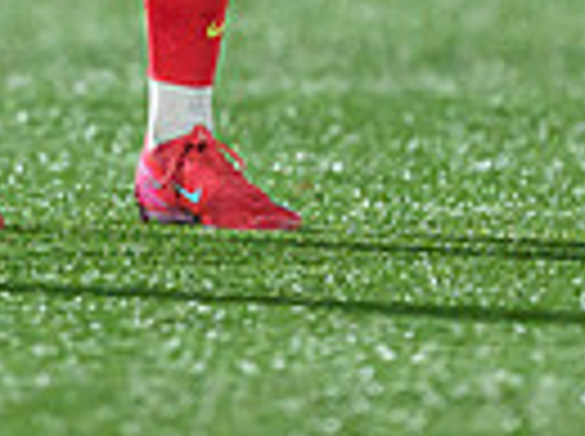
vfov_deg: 0.6
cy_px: -556
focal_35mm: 2587
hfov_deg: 0.8
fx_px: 43639
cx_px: 105
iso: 4000
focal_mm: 400
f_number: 3.2
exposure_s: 1/1600
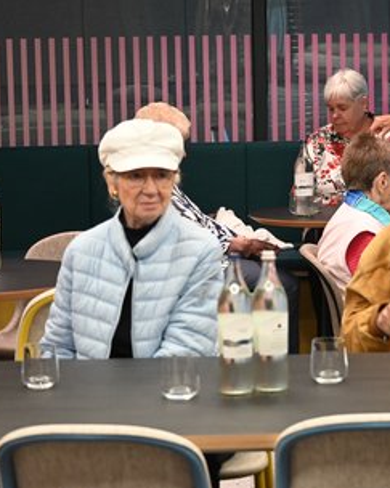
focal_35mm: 149
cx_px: 295
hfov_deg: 10.3
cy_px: 245
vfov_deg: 12.9
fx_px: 2151
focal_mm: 105
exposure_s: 1/60
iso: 4000
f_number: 6.3
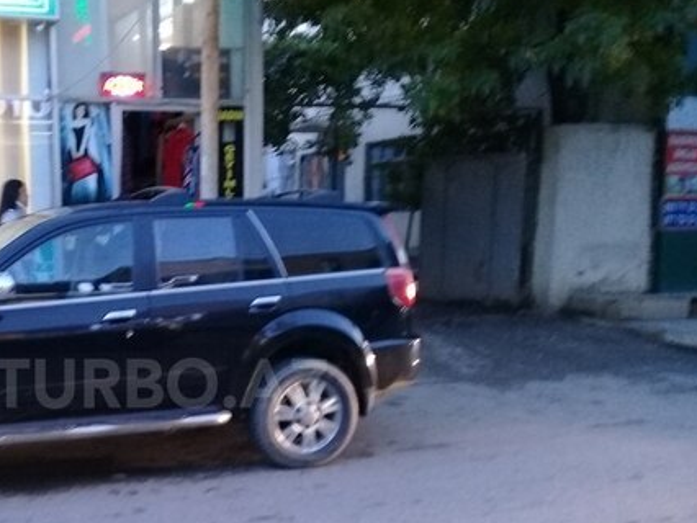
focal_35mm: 48
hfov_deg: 38.4
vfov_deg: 29.9
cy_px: 383
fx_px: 967
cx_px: 160
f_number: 2.2
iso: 200
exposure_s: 1/15
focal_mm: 3.3
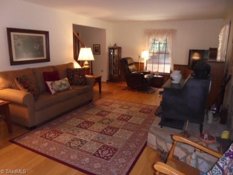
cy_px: 88
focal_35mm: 26
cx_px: 116
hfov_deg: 67.3
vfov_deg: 53.1
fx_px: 175
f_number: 3.5
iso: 400
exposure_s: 1/30
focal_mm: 4.6
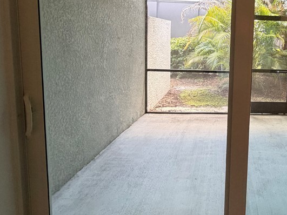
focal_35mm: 27
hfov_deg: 58.0
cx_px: 246
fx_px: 224
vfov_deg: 49.8
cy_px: 61
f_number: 2.2
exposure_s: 1/60
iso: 200
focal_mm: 2.22
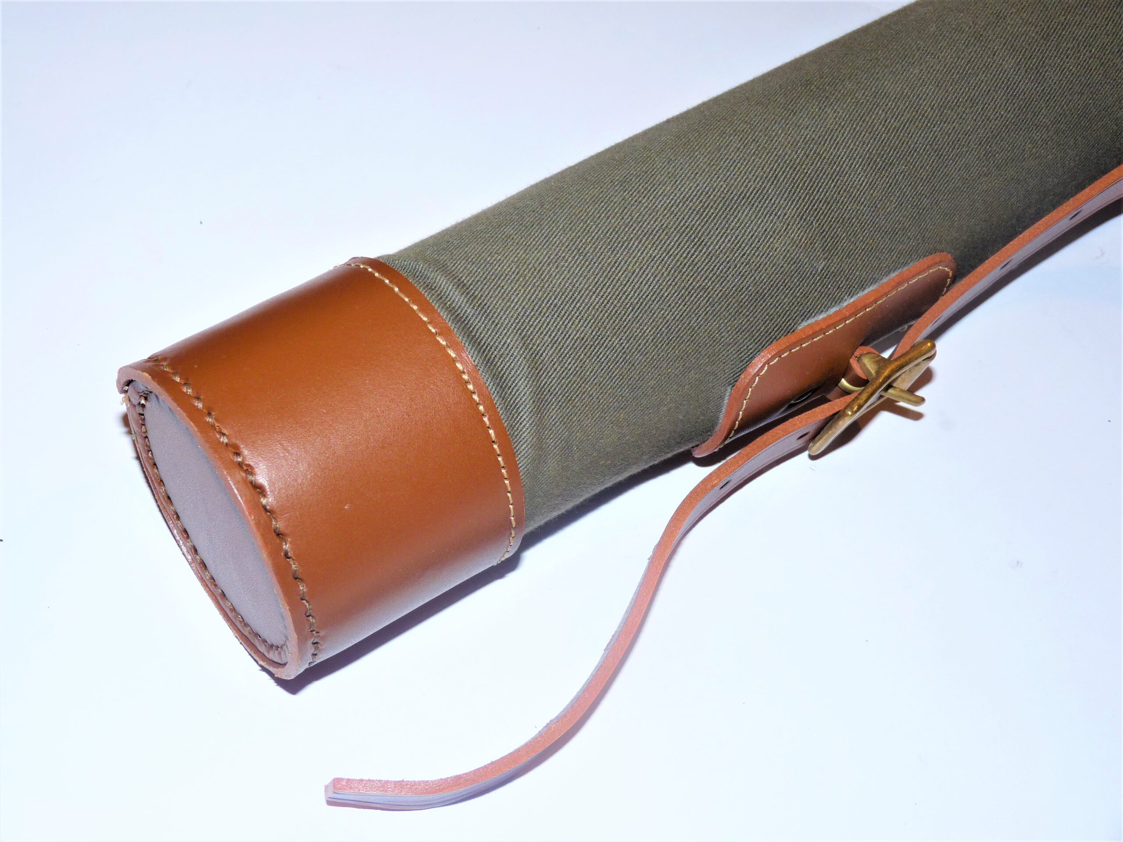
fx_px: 1687
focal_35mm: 52
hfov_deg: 36.8
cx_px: 562
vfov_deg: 28.0
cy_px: 421
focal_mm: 9.2
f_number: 3.2
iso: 100
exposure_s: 1/30
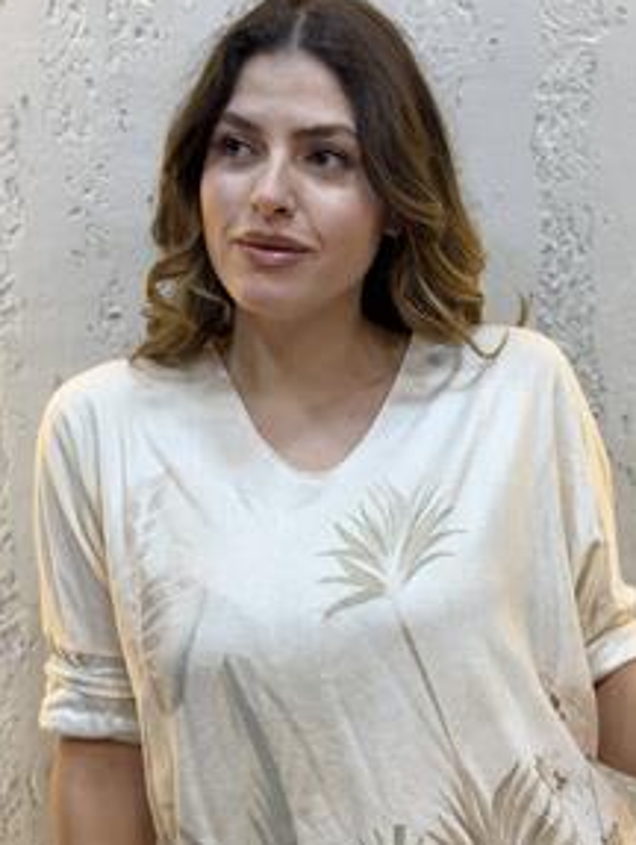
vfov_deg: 27.9
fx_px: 1687
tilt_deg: -9.5
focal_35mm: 69
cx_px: 353
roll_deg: +0.4
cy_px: 576
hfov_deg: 21.3
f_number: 1.78
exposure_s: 1/100
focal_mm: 6.76
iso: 50
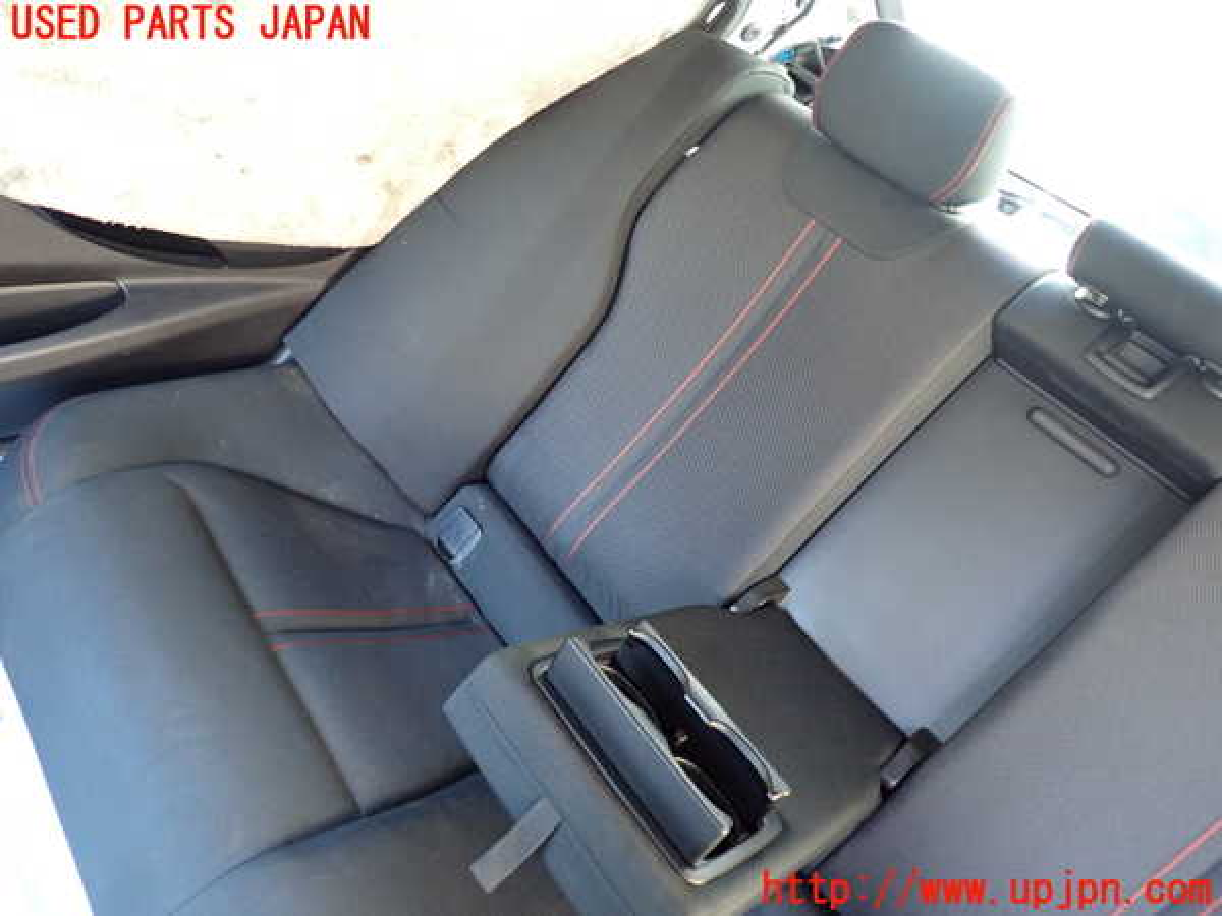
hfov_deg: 69.4
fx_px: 883
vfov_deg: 54.9
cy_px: 458
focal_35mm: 25
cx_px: 611
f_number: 2
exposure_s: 1/30
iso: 320
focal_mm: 4.5
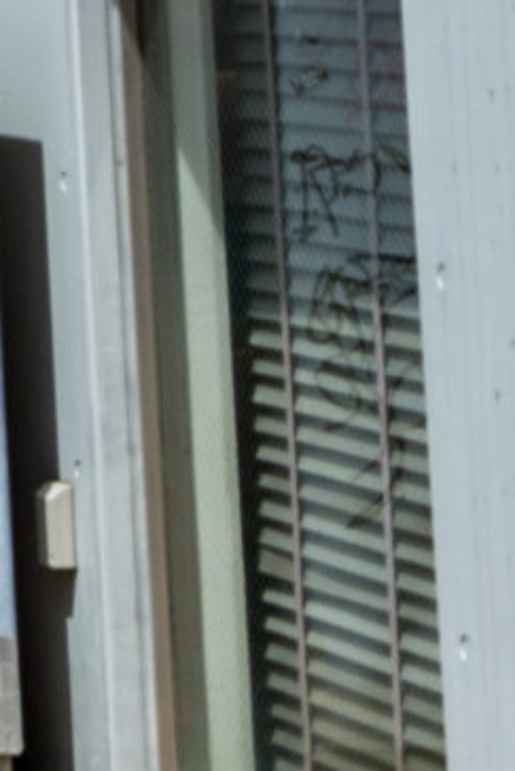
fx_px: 5273
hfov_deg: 4.8
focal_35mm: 246
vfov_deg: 8.0
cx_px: -1965
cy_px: -715
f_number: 2.8
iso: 100
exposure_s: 1/4000
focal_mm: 35
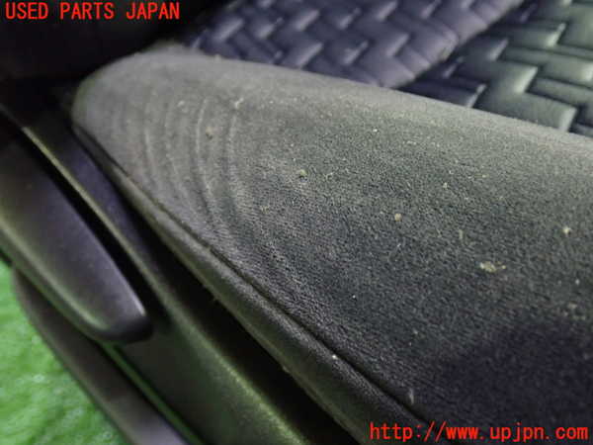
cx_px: 296
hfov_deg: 51.4
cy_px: 222
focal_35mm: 36
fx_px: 617
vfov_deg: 39.7
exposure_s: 1/13
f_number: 2.5
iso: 800
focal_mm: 6.37
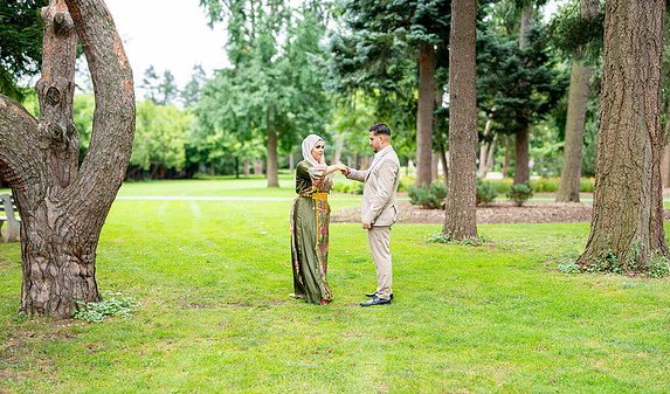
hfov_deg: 48.9
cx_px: 329
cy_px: 249
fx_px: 737
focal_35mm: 41
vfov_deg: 29.8
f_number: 2
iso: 200
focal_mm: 35
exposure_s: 1/500
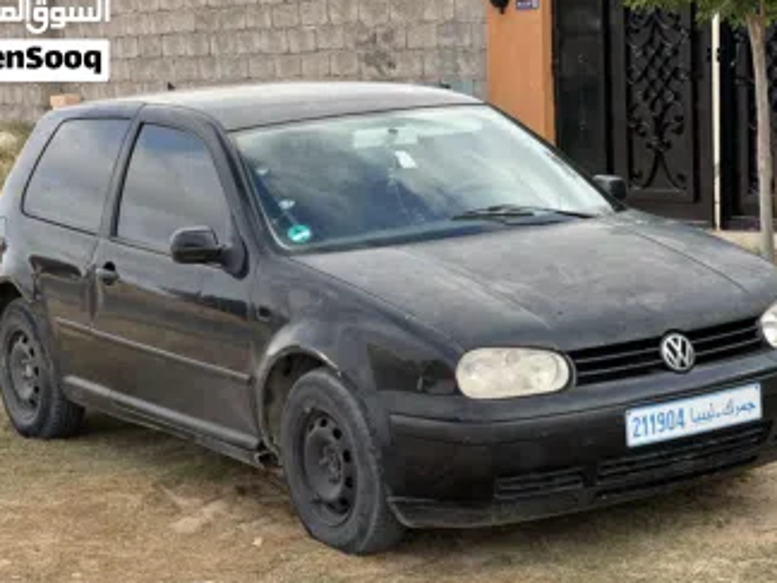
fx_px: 2132
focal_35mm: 95
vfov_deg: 15.6
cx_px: 405
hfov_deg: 20.6
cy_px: 345
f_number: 2.8
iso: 32
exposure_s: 1/121
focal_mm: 9
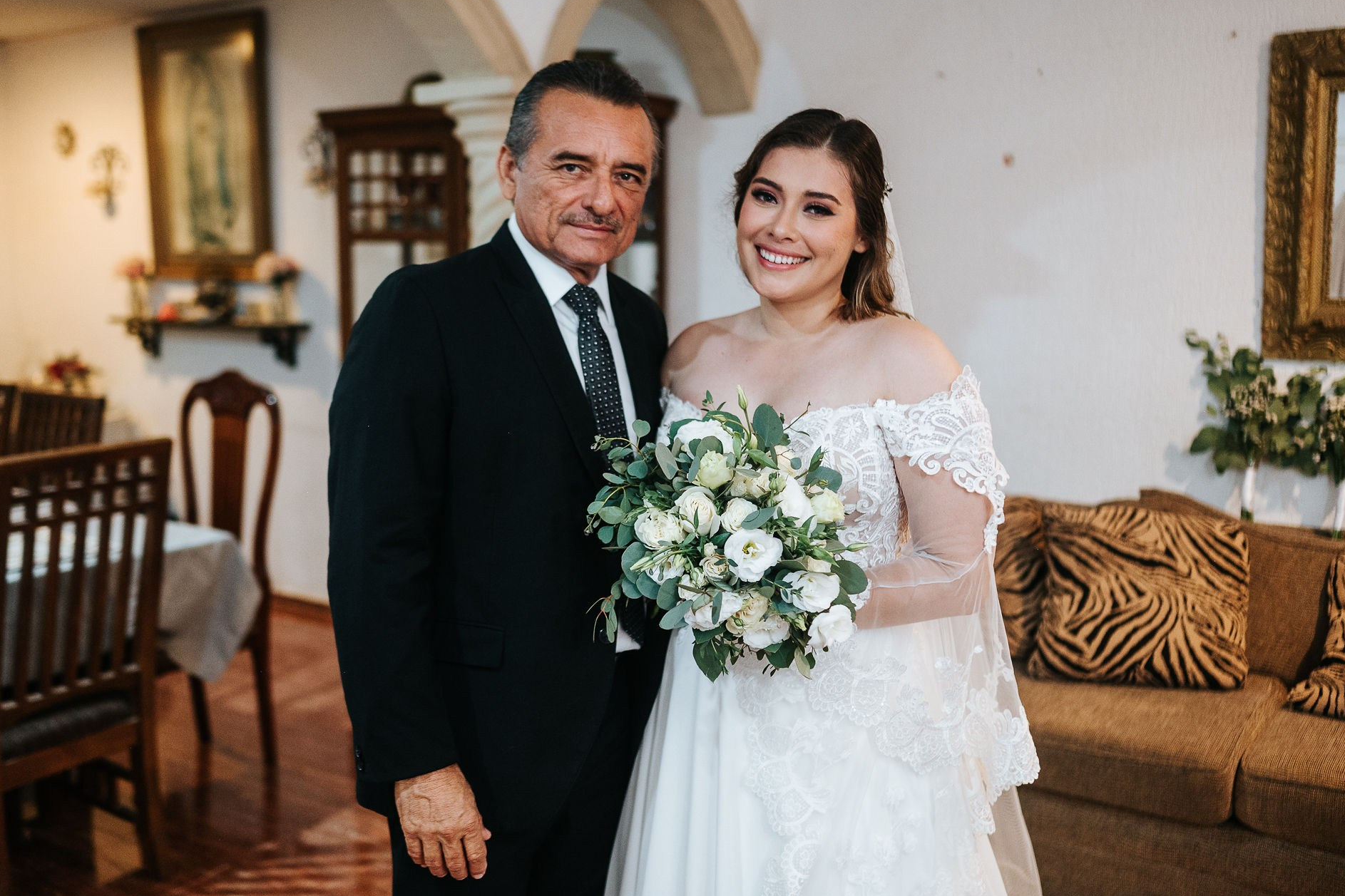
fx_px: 1419
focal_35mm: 38
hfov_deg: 50.7
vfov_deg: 35.0
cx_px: 662
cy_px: 431
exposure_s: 1/160
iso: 1600
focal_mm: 35
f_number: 1.8
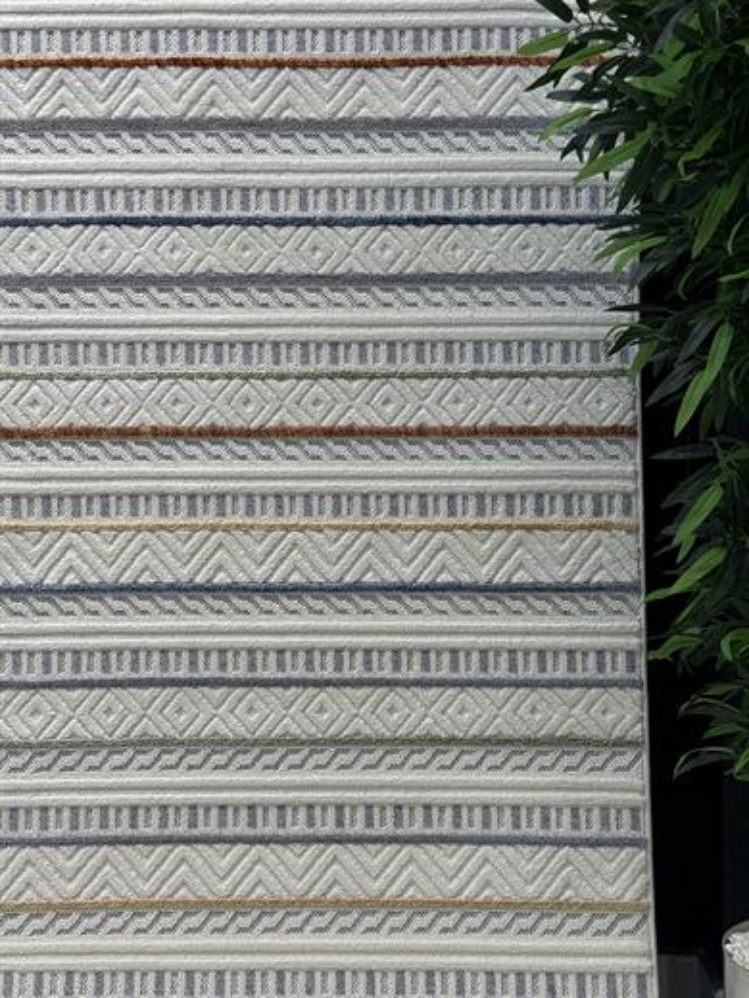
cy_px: 499
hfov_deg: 30.3
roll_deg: -0.2
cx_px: 374
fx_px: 1385
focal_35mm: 48
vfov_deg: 39.7
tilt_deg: -3.6
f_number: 1.78
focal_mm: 6.76
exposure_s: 1/108
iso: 64
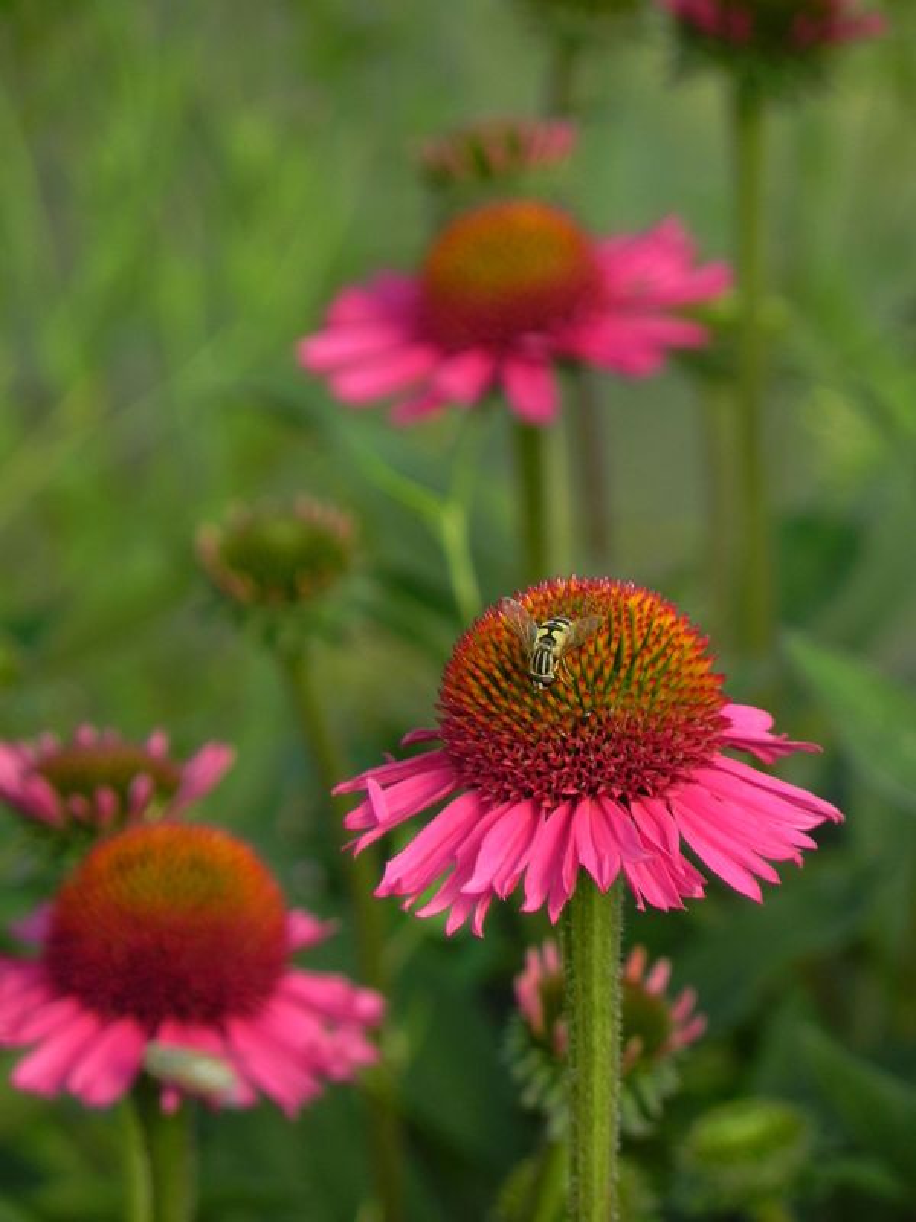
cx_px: 458
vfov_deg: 3.6
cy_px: 611
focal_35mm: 550
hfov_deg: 2.7
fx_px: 19405
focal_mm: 97.8
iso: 160
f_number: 5
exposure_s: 1/400
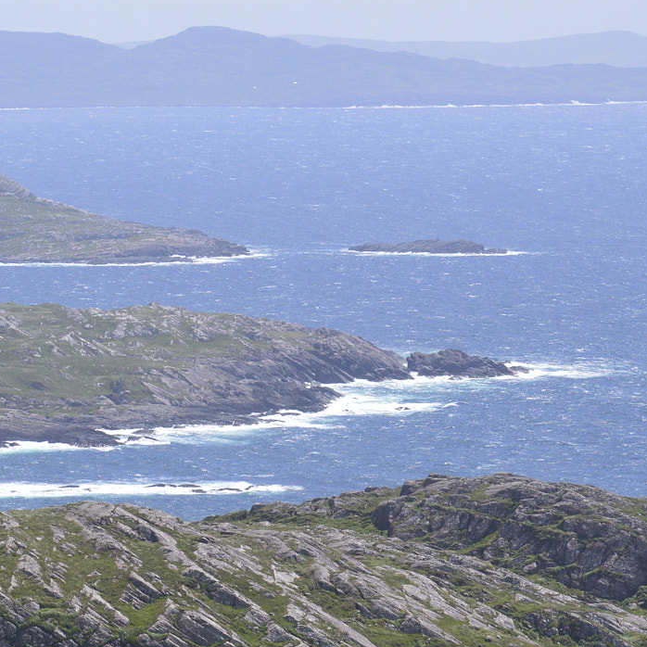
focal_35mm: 219
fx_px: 4630
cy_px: 304
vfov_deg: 8.0
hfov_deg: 8.0
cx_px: 74
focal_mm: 75
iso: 400
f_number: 11
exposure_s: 1/500
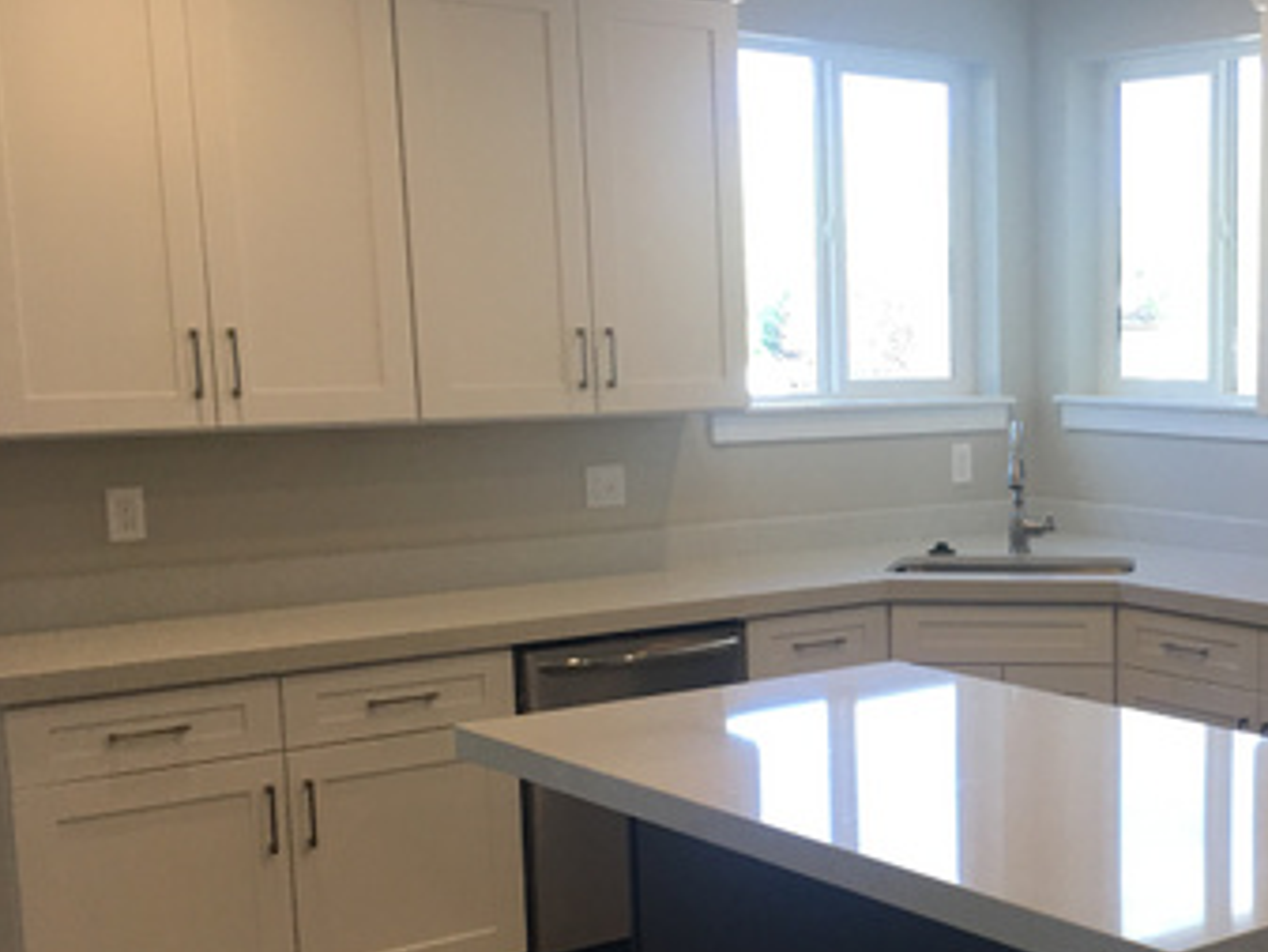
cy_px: 658
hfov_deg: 32.8
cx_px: 1189
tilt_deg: -7.6
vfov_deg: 26.4
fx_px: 2015
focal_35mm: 55
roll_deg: -0.8
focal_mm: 4.15
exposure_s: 1/30
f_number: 2.2
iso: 32
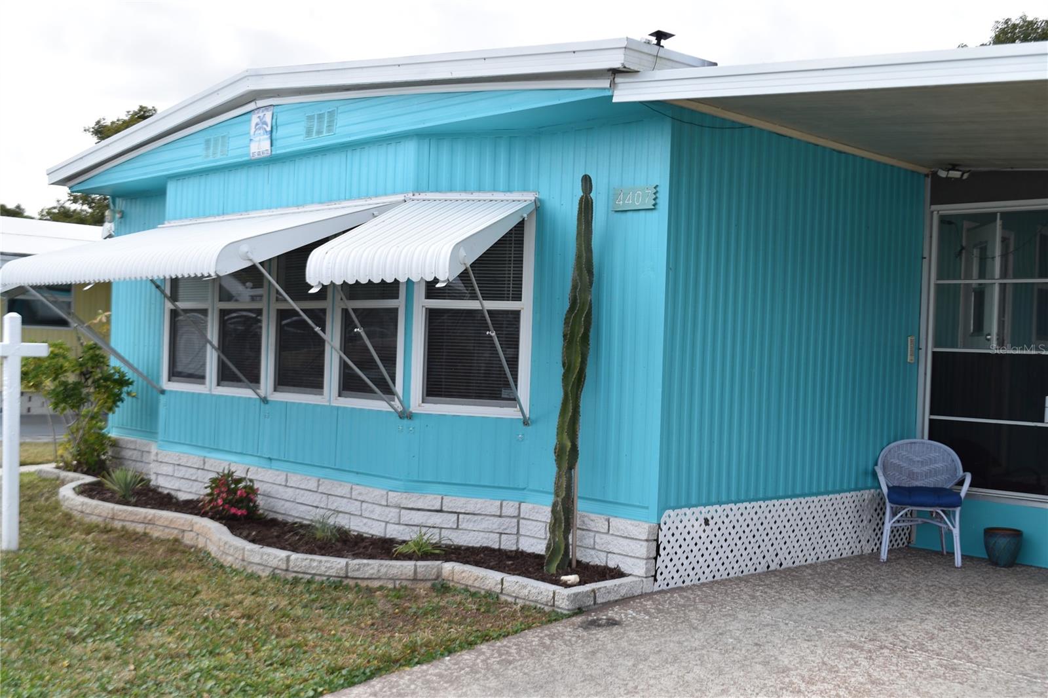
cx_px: 524
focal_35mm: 42
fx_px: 1222
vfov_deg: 31.9
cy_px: 349
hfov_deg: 46.4
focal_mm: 28
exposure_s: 1/200
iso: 100
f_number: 8
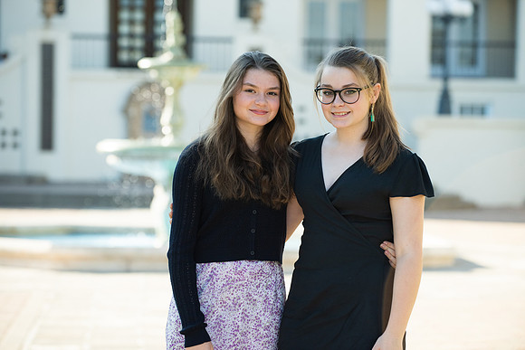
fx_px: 1969
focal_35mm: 135
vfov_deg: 10.2
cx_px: 262
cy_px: 175
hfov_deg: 15.2
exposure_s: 1/1250
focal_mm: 135
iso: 800
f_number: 4
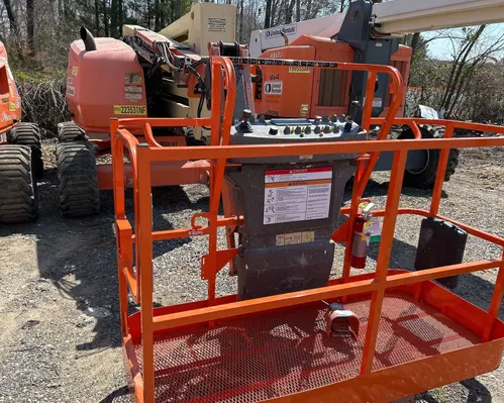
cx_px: 235
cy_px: 208
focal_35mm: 28
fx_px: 418
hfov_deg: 62.2
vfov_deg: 51.5
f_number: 1.5
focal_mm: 5.7
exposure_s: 1/2123
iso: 50
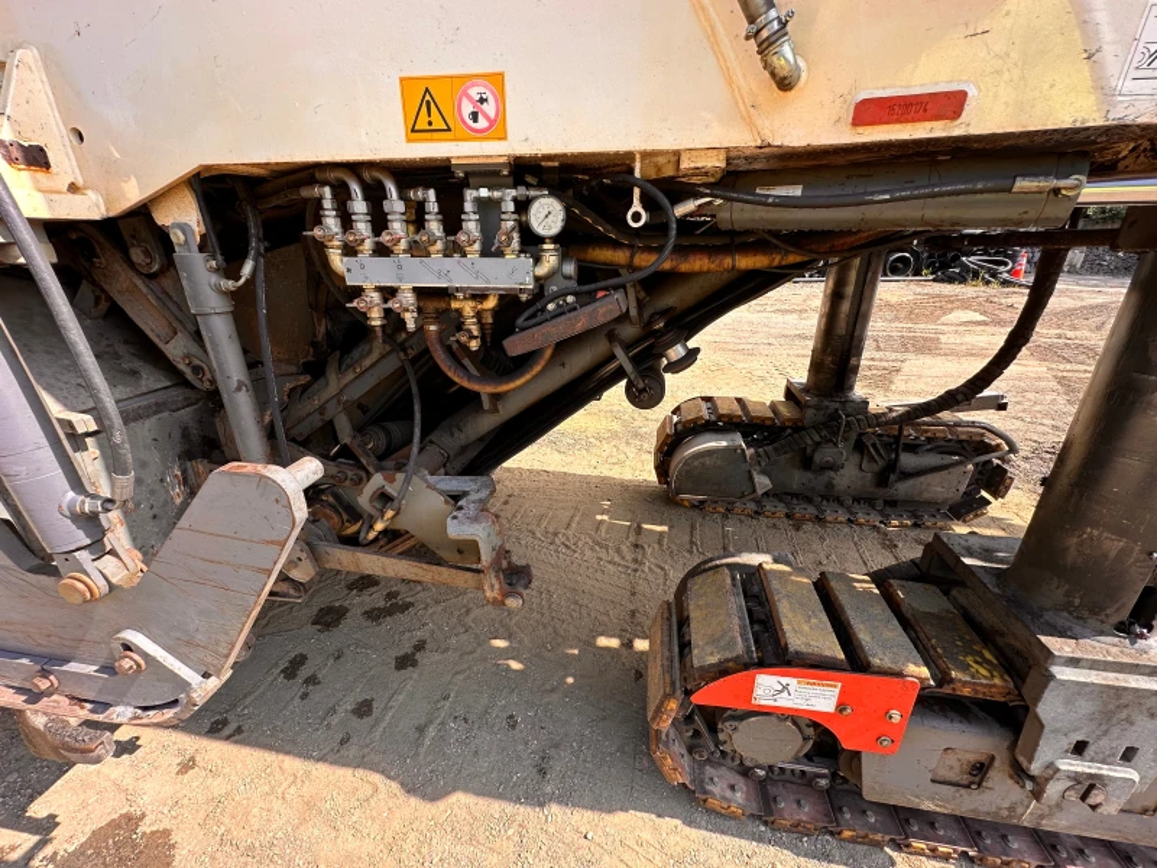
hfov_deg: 102.1
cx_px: 578
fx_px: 468
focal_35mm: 14
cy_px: 434
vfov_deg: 85.7
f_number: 2.2
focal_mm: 2.22
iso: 40
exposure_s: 1/256
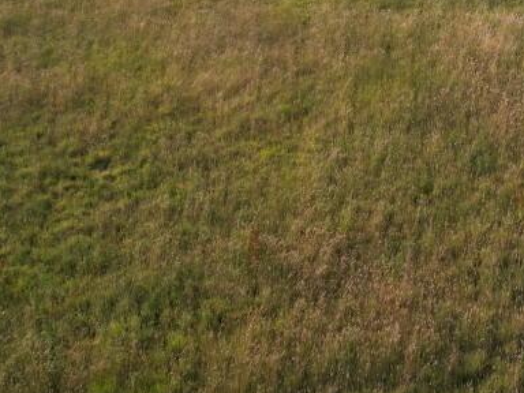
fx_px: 969
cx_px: 543
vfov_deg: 21.6
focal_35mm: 64
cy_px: -52
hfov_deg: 28.1
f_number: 1.7
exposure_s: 1/2000
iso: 200
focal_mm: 6.72
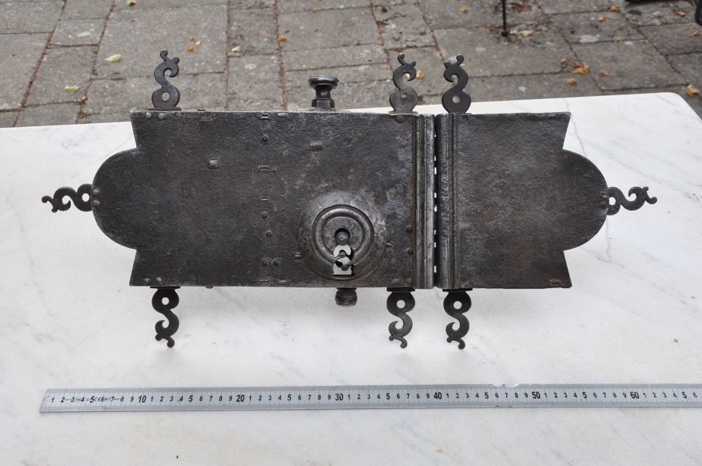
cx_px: 351
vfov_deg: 35.4
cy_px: 233
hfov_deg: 51.3
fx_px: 730
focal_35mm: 38
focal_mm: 25
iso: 800
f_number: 10
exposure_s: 1/100
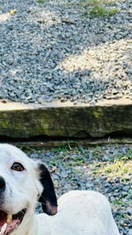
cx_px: 54
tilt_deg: -36.2
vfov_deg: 29.2
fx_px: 406
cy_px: 260
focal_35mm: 65
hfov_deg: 18.5
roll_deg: +5.5
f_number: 1.5
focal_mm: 5.7
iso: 40
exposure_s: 1/278
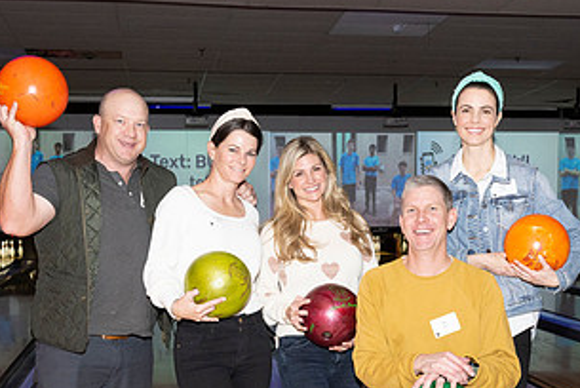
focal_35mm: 58
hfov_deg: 34.4
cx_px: 333
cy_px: 309
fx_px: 935
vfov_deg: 23.1
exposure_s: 1/100
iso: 1600
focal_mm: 30.5
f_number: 5.6
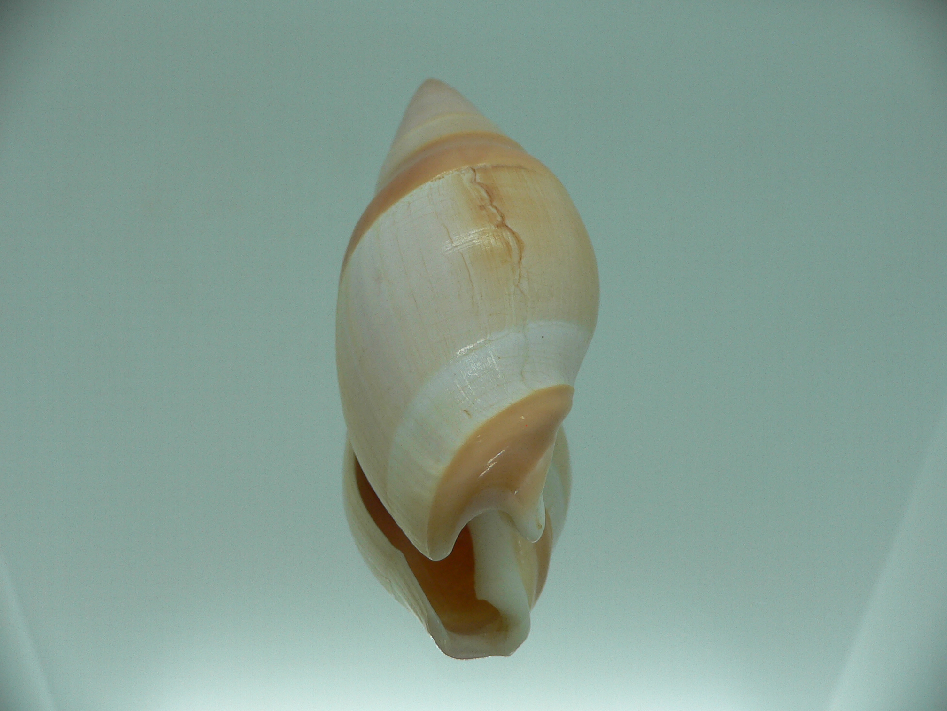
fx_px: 958
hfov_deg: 52.6
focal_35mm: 35
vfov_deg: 40.7
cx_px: 474
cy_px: 356
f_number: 2.8
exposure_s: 1/80
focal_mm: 4.6
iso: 80
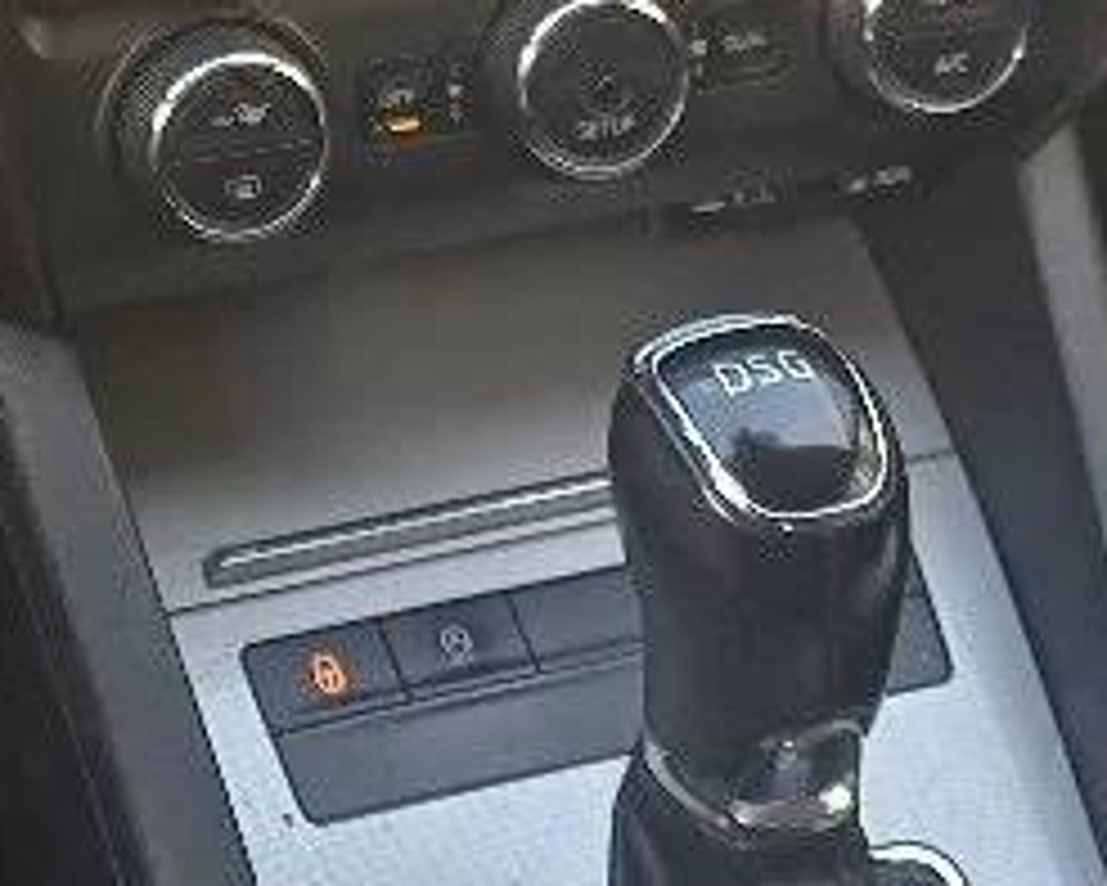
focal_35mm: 99
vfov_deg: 14.9
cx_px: 58
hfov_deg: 18.9
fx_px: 3245
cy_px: -234
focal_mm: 4.65
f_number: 1.8
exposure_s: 1/50
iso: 64
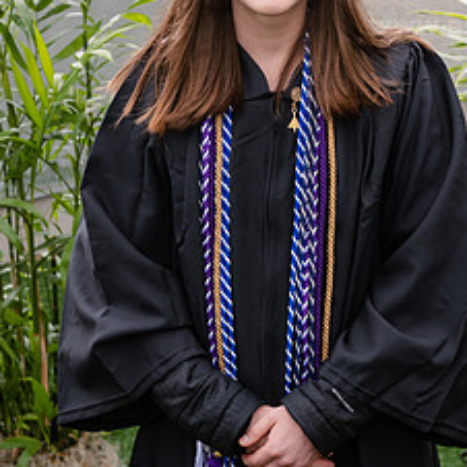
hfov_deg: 14.3
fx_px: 1862
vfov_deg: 14.2
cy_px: 69
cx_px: 275
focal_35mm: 122
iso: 320
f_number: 5.6
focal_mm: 56
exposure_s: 1/200
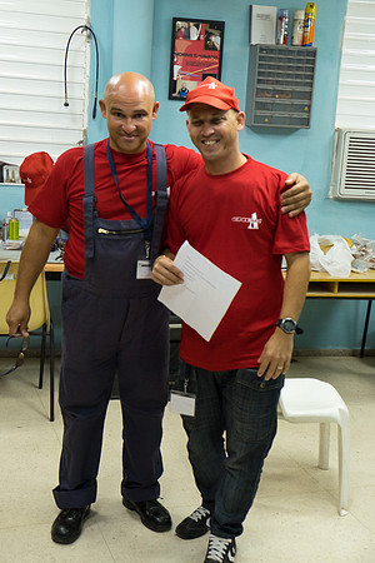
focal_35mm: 47
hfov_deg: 28.6
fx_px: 734
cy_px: 282
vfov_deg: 41.9
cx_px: 188
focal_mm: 31.5
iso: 1600
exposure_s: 1/60
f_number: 5
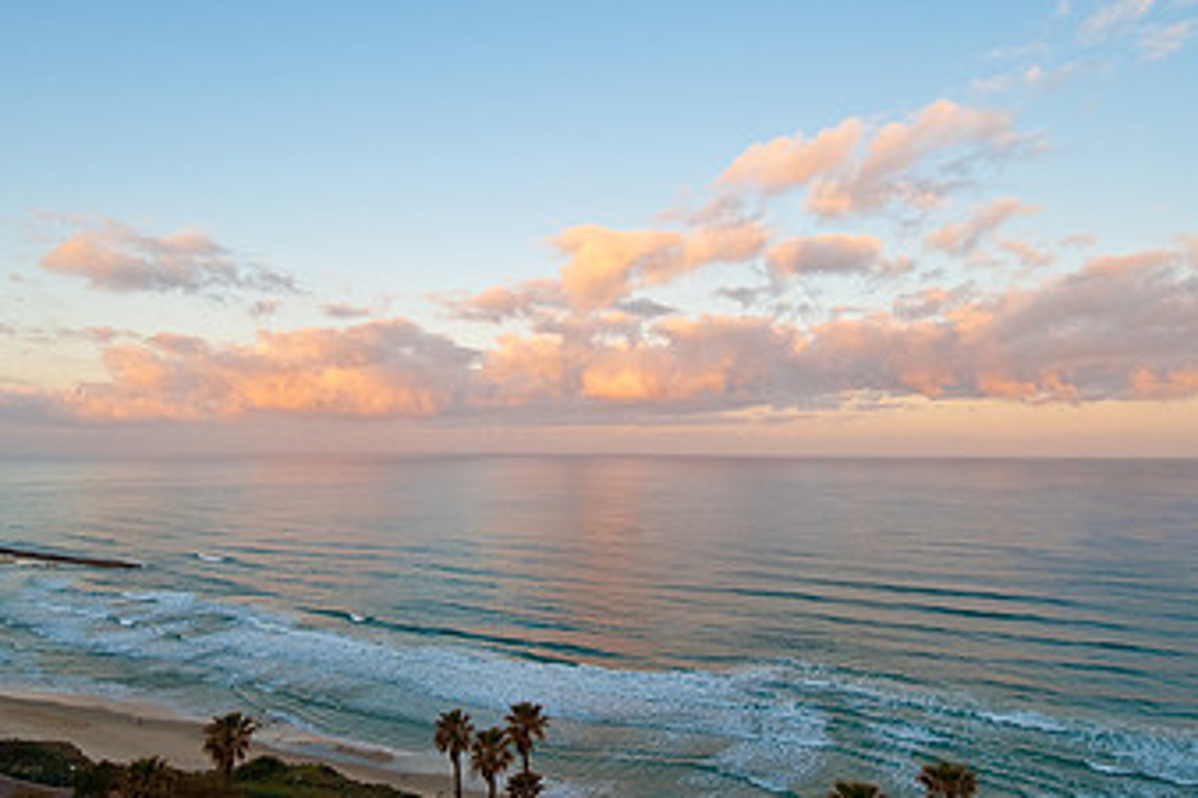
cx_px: 546
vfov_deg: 53.0
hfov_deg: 73.6
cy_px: 358
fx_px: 798
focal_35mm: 24
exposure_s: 1/125
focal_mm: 14
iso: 200
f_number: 7.1
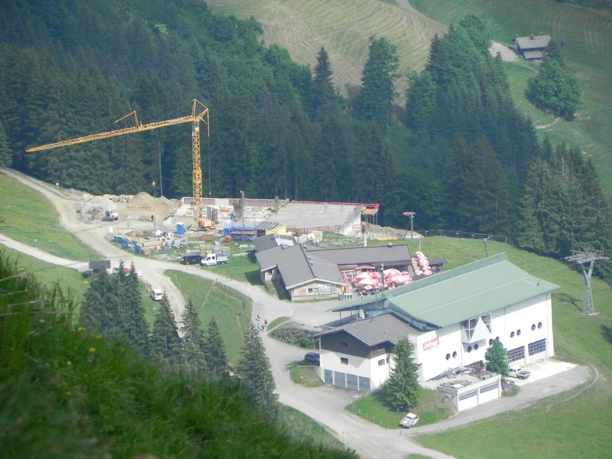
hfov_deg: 3.6
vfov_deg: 2.7
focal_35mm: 550
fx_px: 9724
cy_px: 230
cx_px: 306
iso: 160
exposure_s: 1/358
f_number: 6.3
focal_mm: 97.8
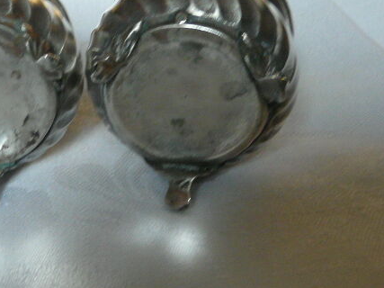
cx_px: 112
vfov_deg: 21.3
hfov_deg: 27.9
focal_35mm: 69
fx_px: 765
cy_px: 111
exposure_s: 1/15
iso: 200
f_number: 2.8
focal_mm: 4.7
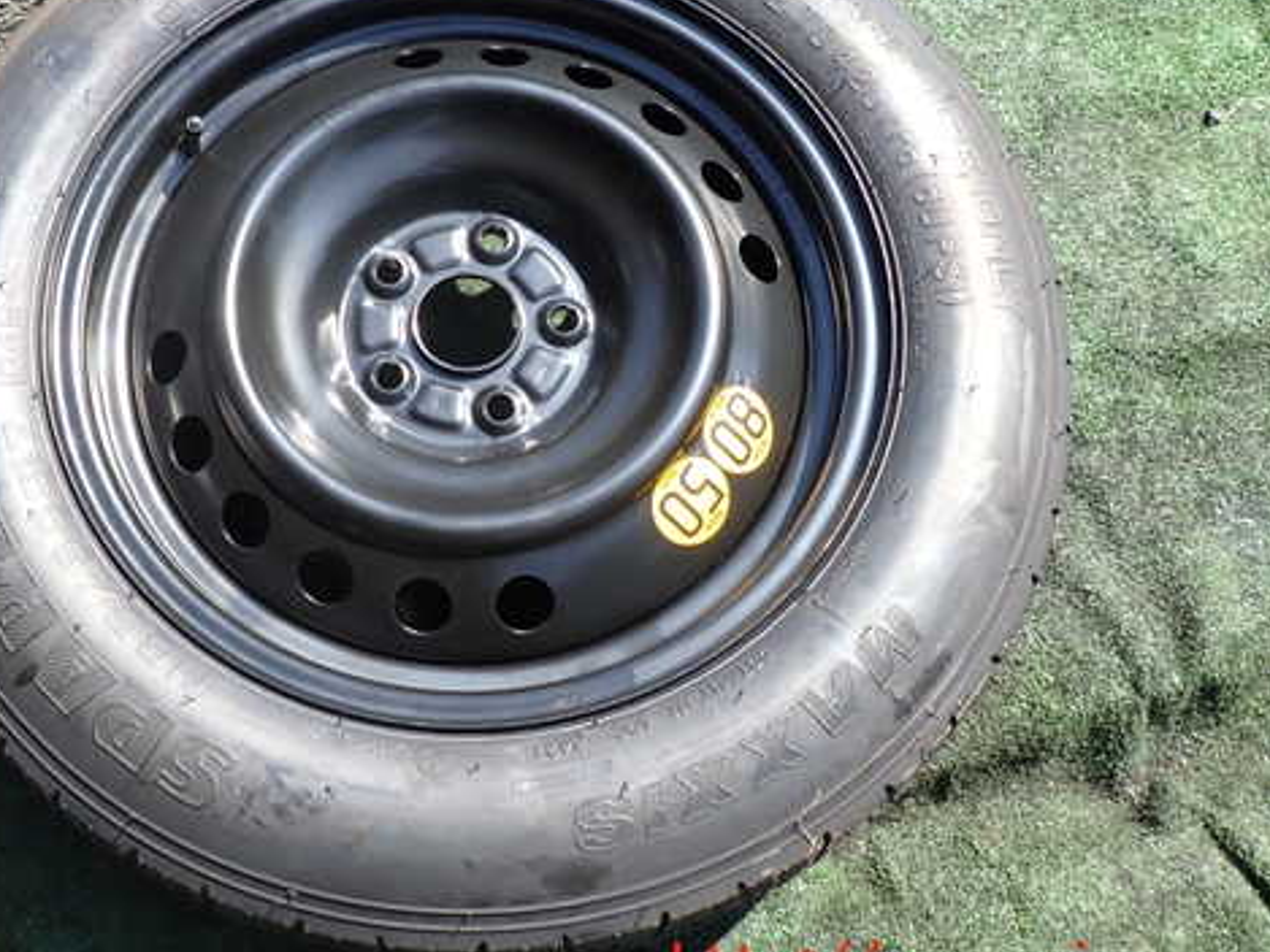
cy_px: 395
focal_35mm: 32
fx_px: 1174
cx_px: 471
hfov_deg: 56.1
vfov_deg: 44.0
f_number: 2.8
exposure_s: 1/400
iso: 100
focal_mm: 4.5
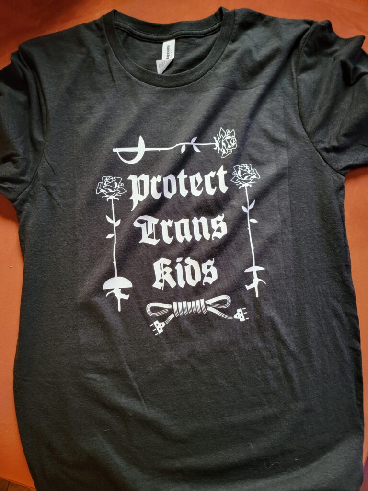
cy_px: 246
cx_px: 184
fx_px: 340
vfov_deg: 71.6
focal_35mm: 24
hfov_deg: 56.8
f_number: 1.8
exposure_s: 1/40
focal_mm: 6.7
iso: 640
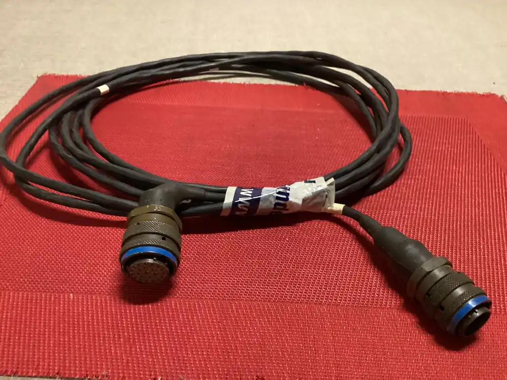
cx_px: 254
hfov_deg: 58.4
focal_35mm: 31
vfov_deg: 45.4
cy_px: 190
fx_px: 454
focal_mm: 3.3
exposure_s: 1/30
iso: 500
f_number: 2.4
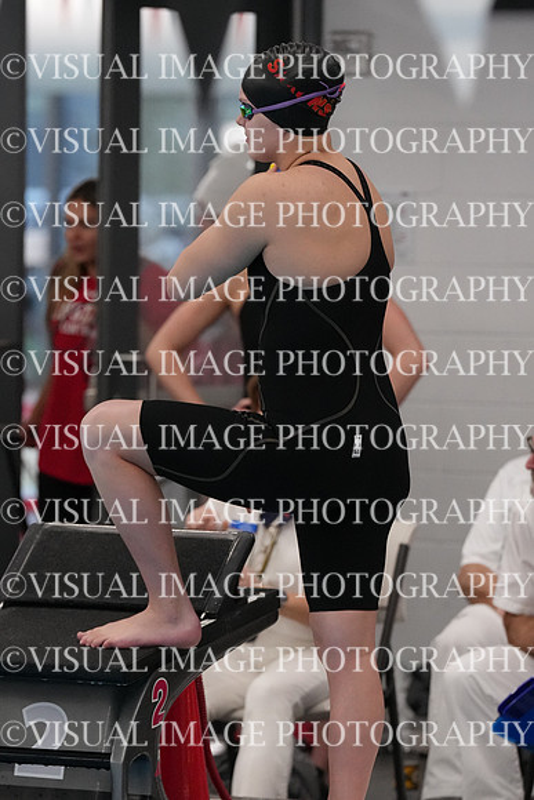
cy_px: 400
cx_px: 267
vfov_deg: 8.2
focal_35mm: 252
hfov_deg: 5.5
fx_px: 5603
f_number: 4
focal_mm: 168
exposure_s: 1/1250
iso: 6400
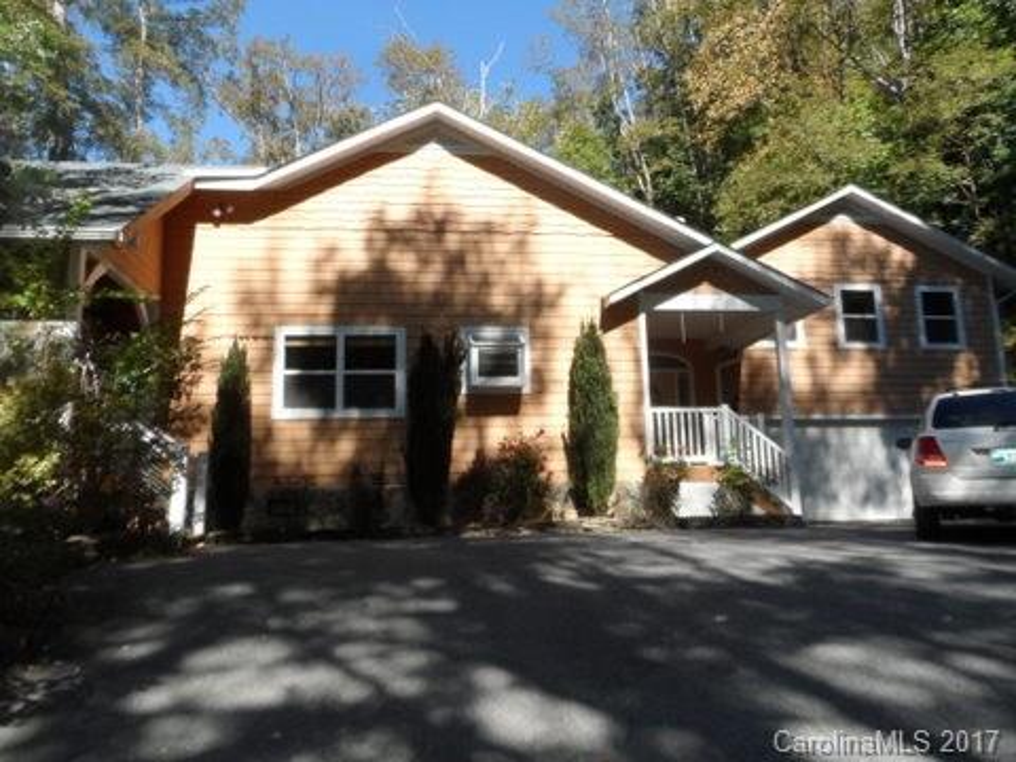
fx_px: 704
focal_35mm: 24
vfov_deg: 56.8
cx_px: 508
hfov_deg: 71.6
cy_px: 381
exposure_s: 1/750
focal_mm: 4
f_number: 3.2
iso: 160
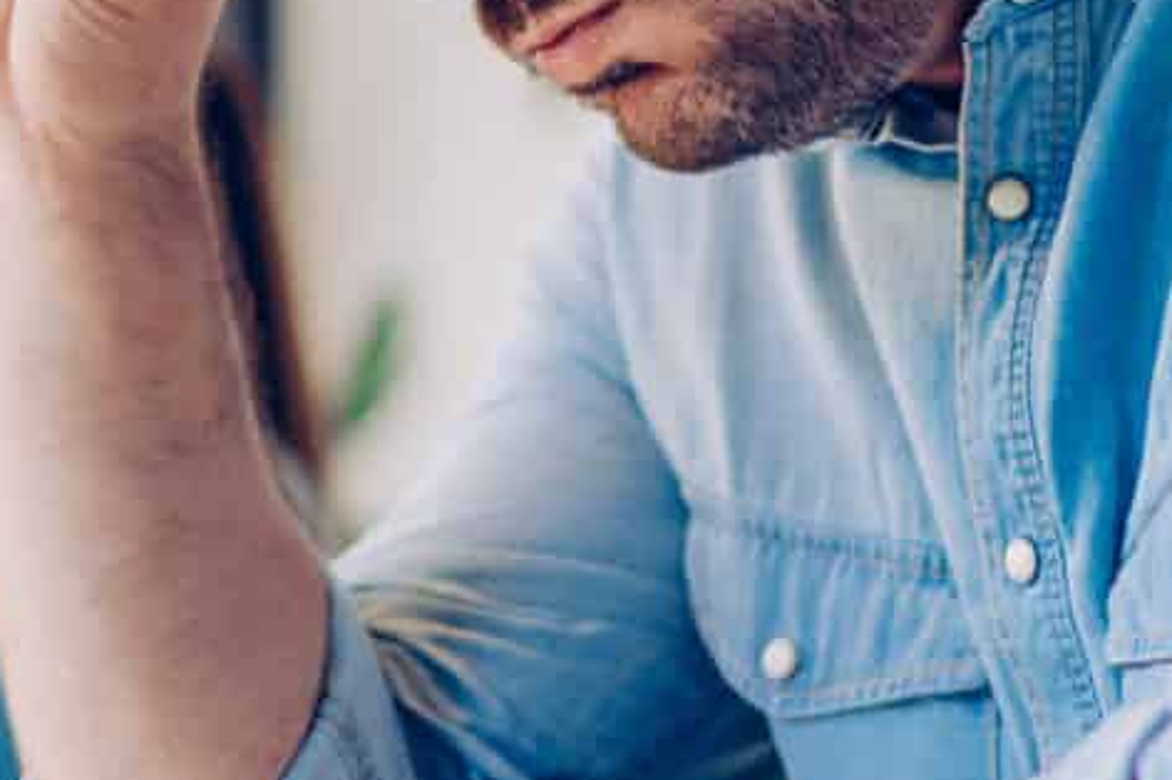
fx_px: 4945
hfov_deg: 13.3
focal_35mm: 152
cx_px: -99
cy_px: -230
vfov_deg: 8.9
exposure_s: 1/80
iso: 100
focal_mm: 35
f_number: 1.6
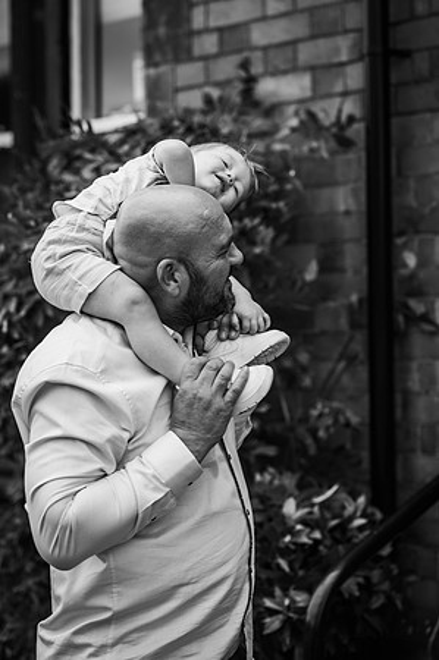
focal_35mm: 85
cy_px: 330
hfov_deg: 16.0
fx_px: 1558
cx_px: 220
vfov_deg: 23.9
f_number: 2.8
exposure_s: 1/200
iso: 100
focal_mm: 85
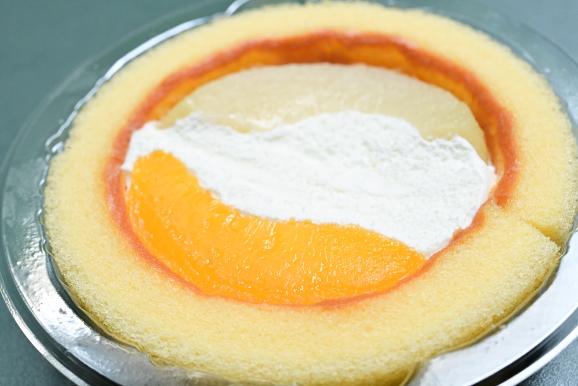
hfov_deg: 33.4
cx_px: 289
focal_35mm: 60
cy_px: 193
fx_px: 963
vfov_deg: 22.6
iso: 6400
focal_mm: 60
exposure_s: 1/250
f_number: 13
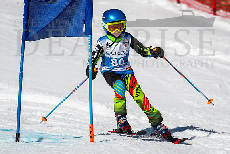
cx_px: 121
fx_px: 4784
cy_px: 75
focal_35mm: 749
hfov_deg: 2.8
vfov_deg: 1.8
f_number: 8
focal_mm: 400
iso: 200
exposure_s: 1/2000
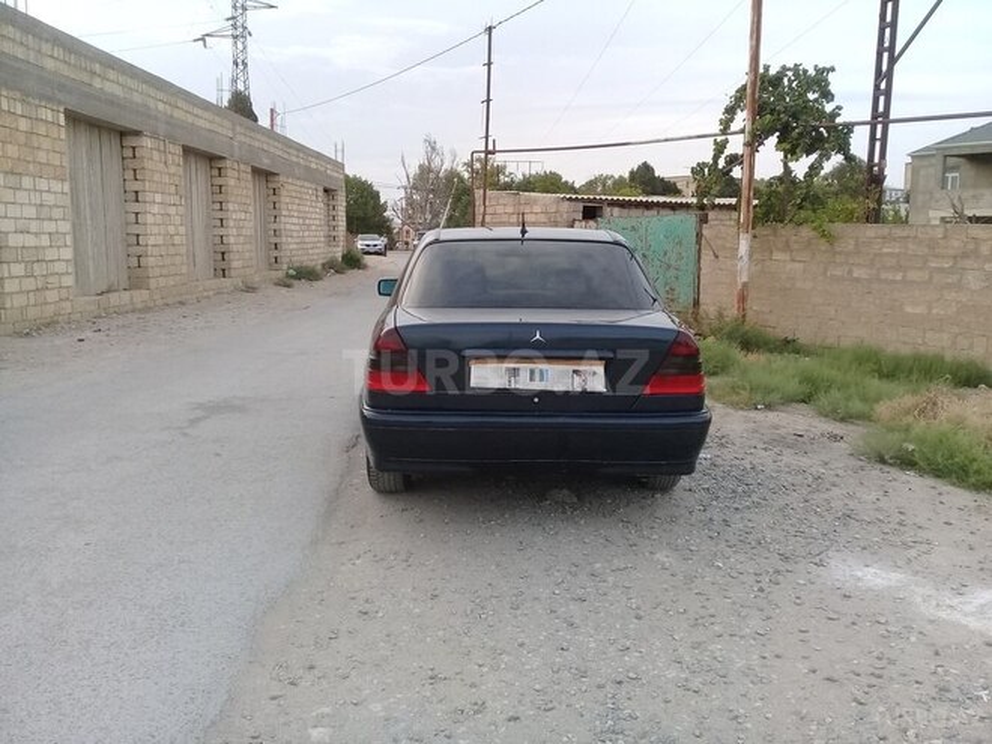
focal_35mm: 31
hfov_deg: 58.4
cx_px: 496
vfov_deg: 45.4
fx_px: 888
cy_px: 372
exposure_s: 1/100
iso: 80
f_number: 2.2
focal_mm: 3.3
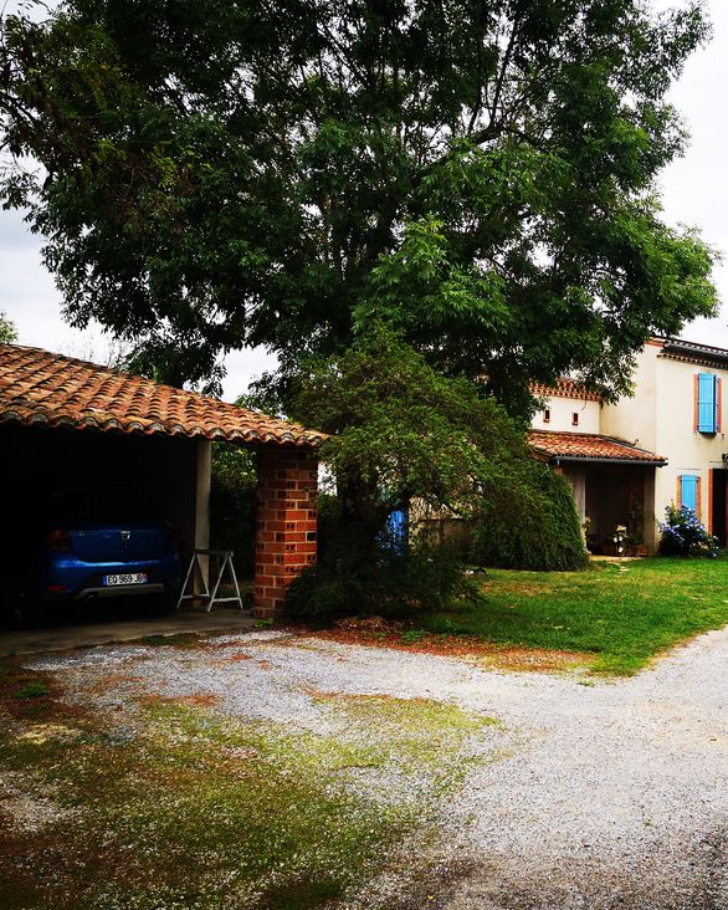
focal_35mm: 36
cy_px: 465
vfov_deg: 50.3
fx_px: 969
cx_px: 511
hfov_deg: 40.4
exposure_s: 1/659
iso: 50
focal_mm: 3.95
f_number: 1.8
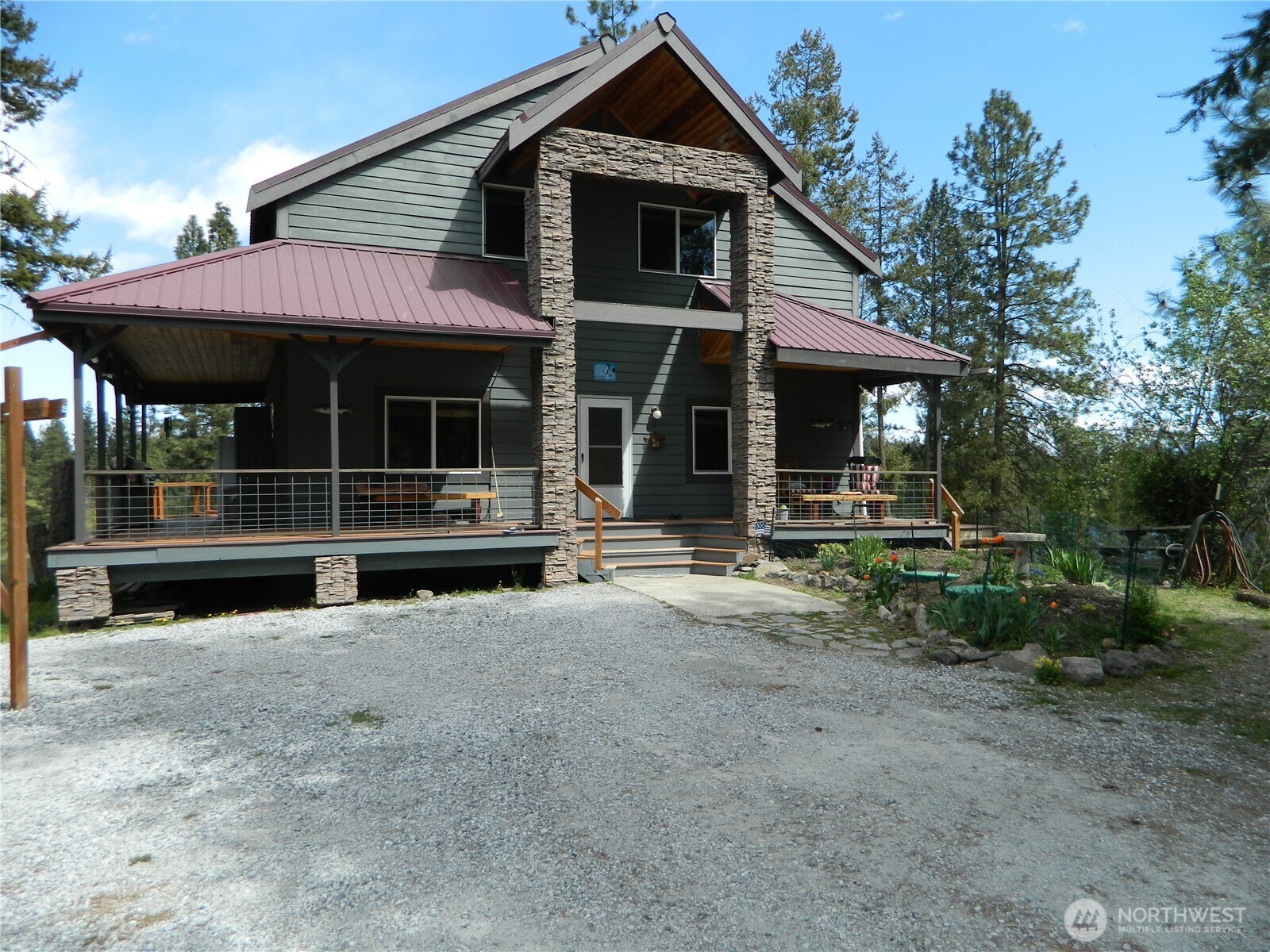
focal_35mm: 25
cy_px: 476
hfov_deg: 69.4
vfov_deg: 54.9
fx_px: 917
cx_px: 635
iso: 80
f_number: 3.1
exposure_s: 1/640
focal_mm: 4.5
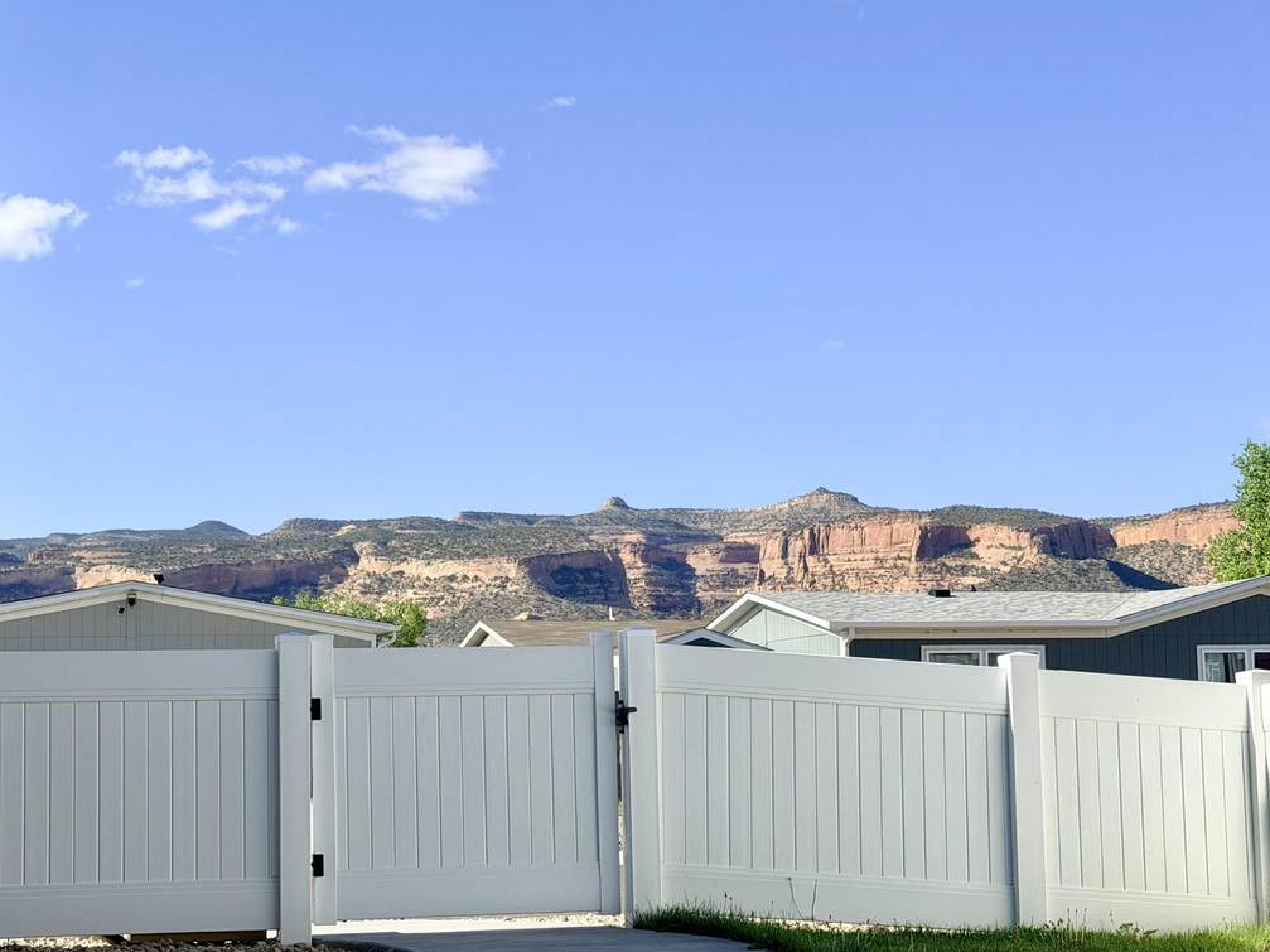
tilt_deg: +4.6
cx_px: 496
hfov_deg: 31.6
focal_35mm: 61
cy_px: 535
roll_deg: +1.3
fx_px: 2238
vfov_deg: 24.0
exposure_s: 1/6024
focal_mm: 6.76
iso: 80
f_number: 1.78
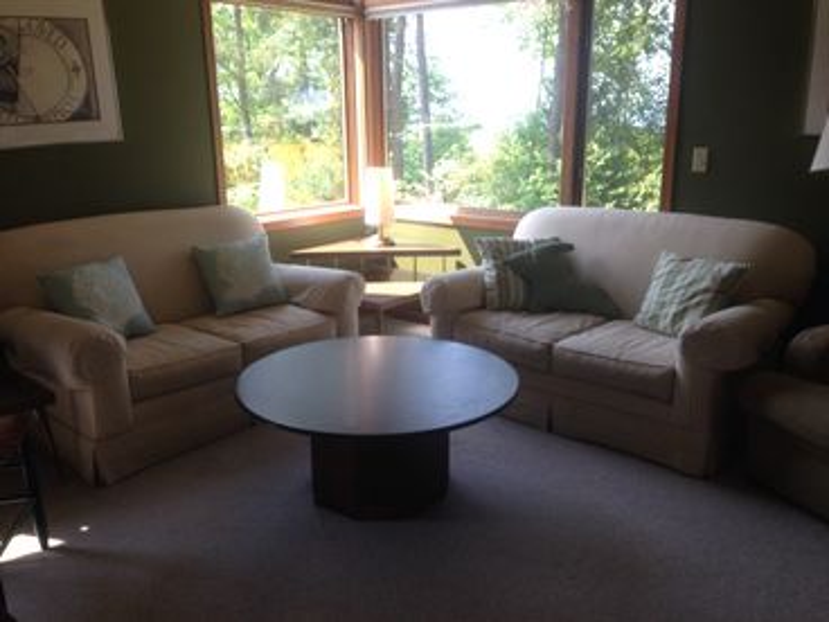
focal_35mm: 33
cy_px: 311
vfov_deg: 42.9
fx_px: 790
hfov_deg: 55.4
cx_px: 414
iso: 64
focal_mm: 4.12
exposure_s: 1/120
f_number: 2.4
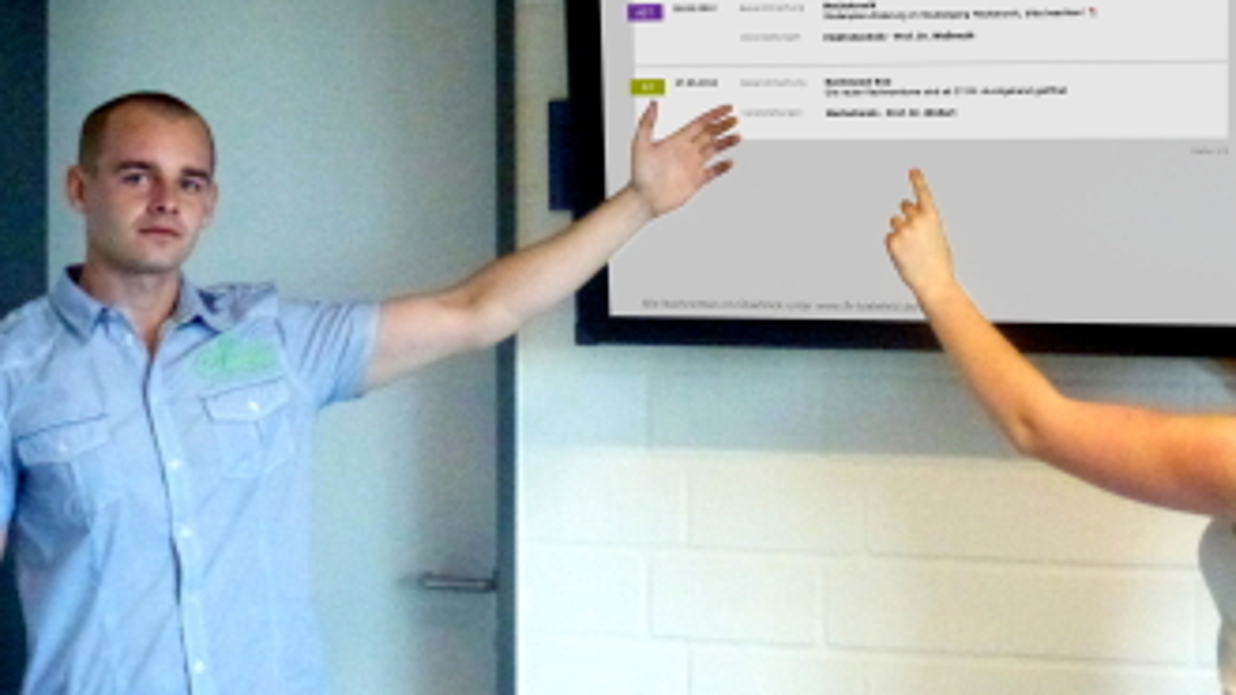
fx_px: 2720
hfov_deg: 25.5
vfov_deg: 14.5
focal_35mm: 83
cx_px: 804
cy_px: 207
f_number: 4.4
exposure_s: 1/80
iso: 1600
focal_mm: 10.1
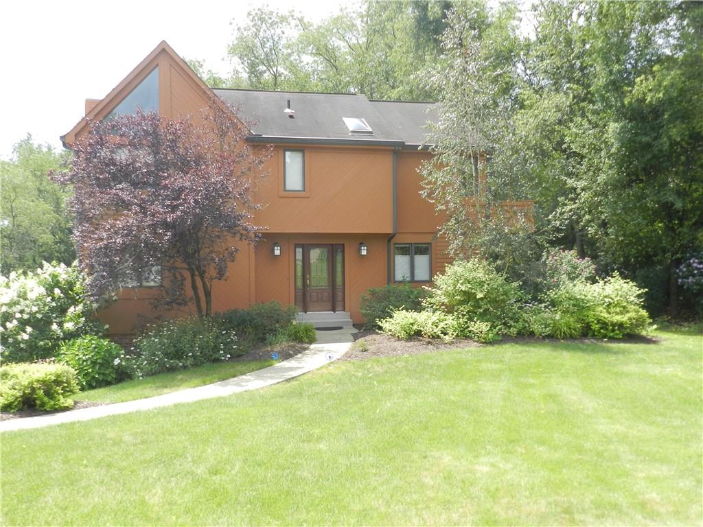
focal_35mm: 32
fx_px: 650
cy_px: 264
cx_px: 352
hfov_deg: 56.8
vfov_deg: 44.2
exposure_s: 1/400
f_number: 3.7
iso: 160
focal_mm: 5.6
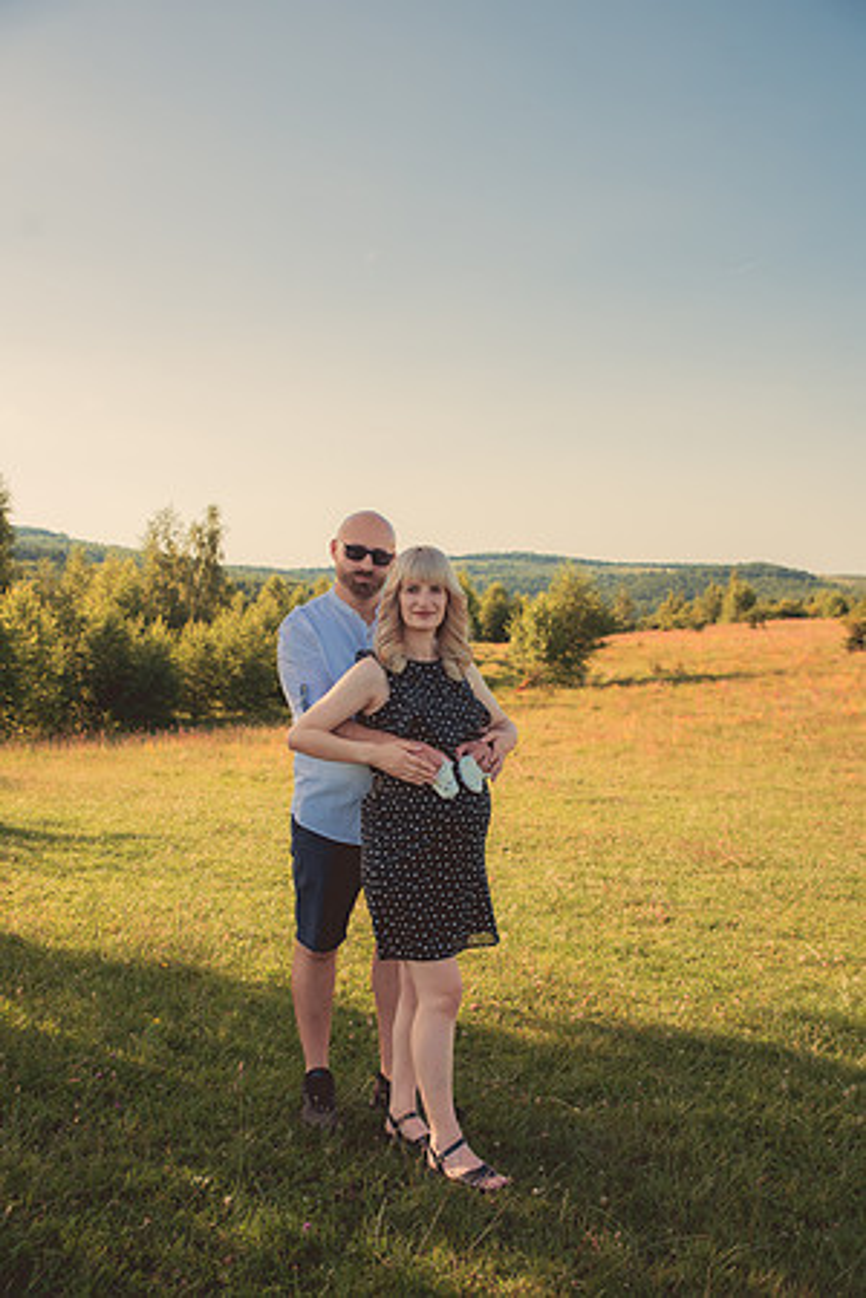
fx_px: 1299
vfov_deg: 53.1
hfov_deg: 36.9
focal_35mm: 36
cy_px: 649
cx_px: 433
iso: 100
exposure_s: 1/500
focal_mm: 36
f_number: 4
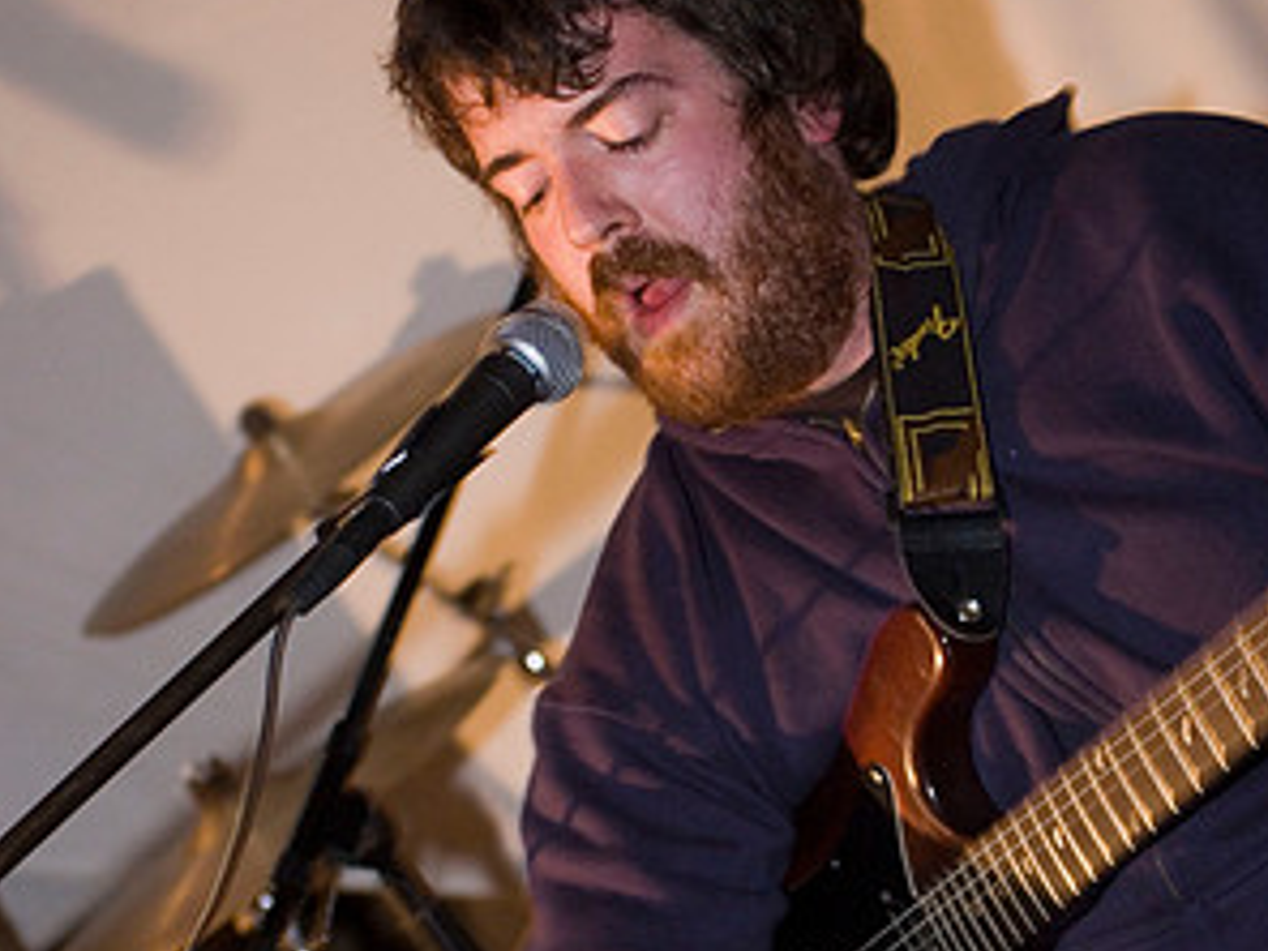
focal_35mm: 105
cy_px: 728
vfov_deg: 14.0
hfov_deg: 18.7
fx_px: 3846
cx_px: 636
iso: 800
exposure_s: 1/13
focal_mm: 48
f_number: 2.8
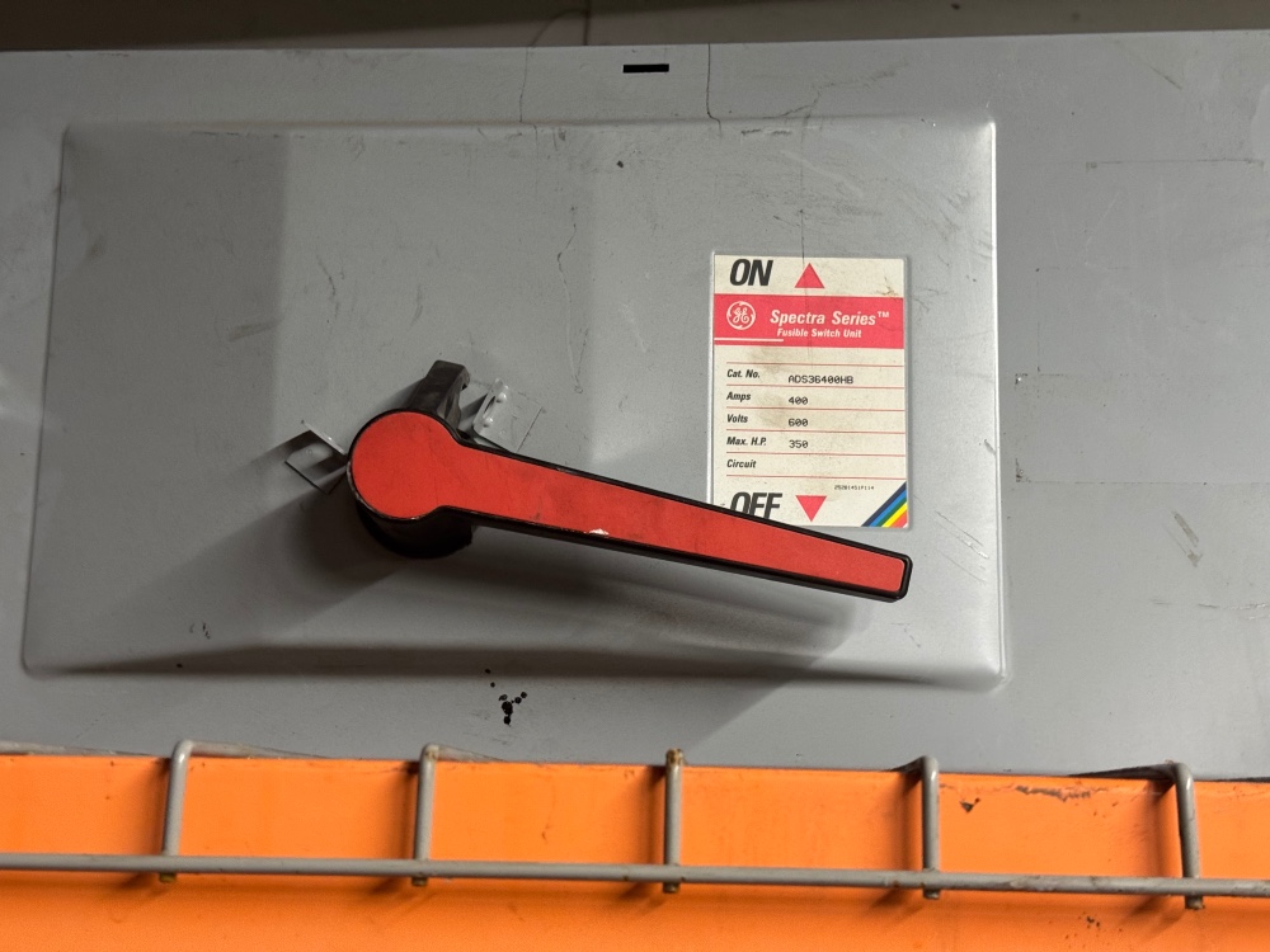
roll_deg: -1.6
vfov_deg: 30.3
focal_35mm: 48
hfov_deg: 39.7
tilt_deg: +13.7
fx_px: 1761
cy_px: 476
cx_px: 635
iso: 250
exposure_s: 1/60
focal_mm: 6.76
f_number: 1.78
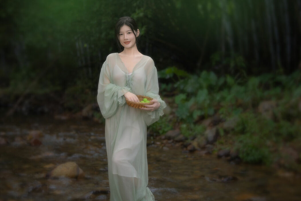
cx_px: 150
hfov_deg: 29.2
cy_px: 100
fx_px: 577
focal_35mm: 69
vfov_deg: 19.7
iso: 100
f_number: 2.8
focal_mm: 70
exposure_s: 1/160
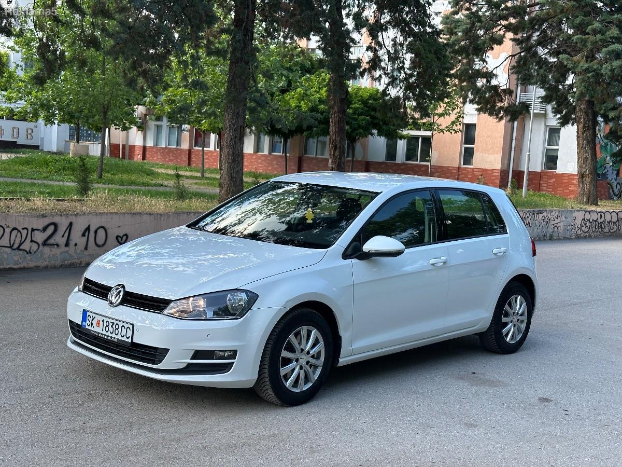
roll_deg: -4.7
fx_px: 862
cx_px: 311
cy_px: 234
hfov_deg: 39.7
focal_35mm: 48
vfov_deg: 30.3
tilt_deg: -5.5
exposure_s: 1/601
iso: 64
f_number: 1.78
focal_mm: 6.86
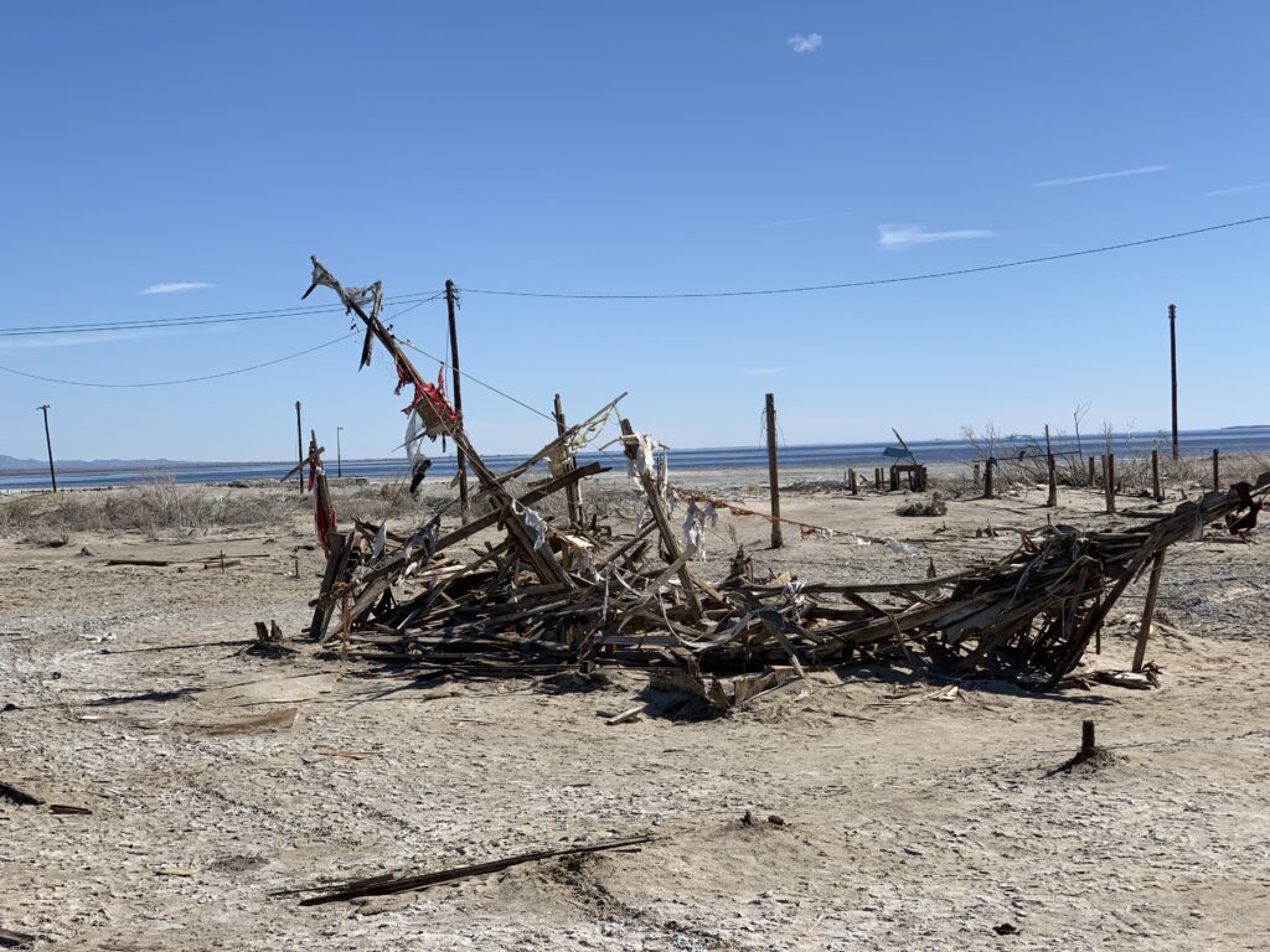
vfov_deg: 28.0
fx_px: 1908
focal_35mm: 52
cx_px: 635
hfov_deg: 36.8
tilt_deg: -1.0
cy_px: 476
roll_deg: +2.0
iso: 16
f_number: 2.4
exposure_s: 1/1916
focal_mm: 6
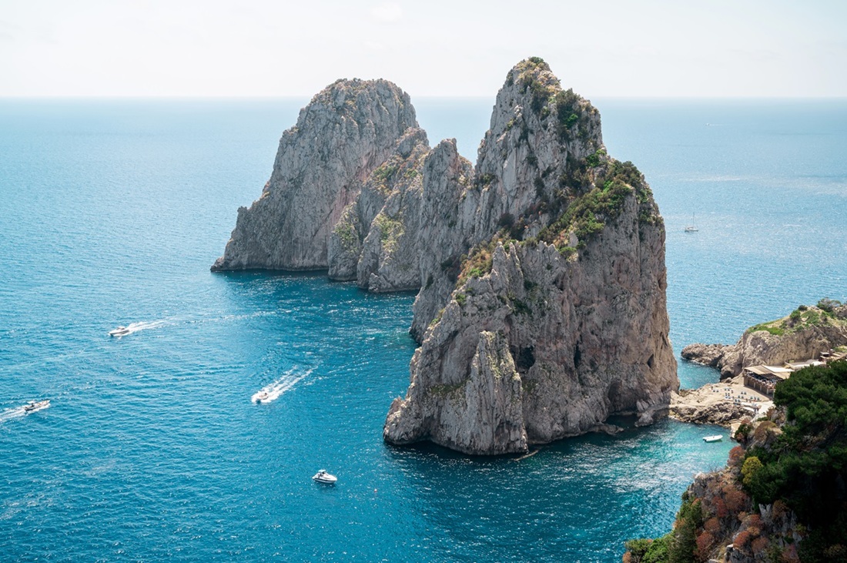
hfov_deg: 48.5
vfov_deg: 33.3
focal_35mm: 40
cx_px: 424
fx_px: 940
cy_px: 282
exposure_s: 1/125
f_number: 6.3
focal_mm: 40
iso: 320
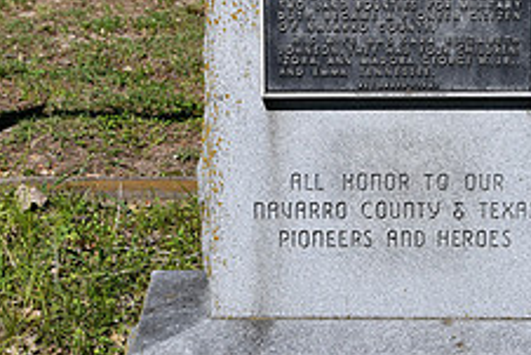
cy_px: 41
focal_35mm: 146
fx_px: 2155
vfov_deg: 9.4
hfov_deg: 14.0
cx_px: 411
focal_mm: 38
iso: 100
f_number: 9
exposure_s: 1/320
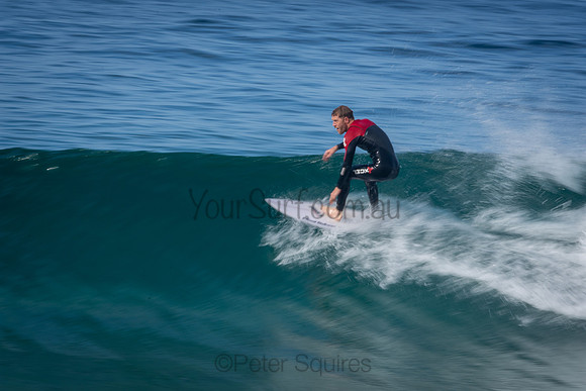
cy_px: 196
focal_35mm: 750
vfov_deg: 1.8
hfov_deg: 2.7
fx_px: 12211
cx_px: 293
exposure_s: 1/30
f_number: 25
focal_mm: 500
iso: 100
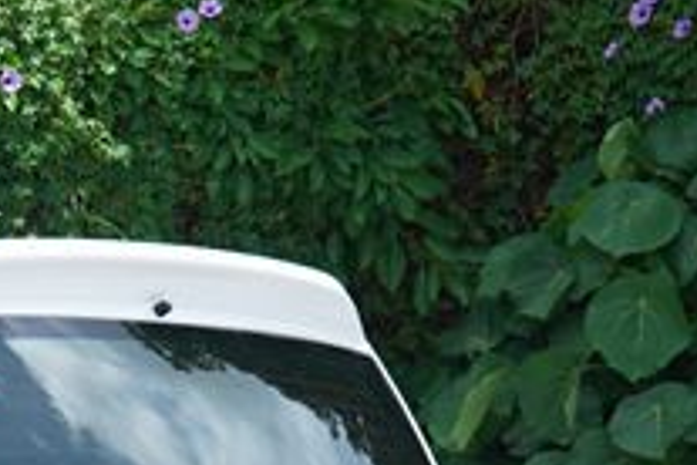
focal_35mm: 238
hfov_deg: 8.3
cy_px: 763
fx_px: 4608
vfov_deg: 5.7
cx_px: -636
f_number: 8
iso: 100
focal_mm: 48
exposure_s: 1/160
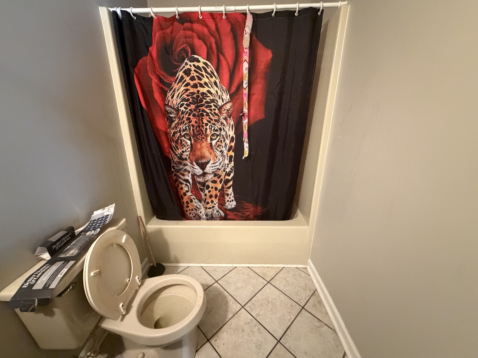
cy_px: 179
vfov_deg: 85.7
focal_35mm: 14
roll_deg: +0.9
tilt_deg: -17.6
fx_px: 193
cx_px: 239
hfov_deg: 102.1
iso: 1000
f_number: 2.2
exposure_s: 1/40
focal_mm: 2.22
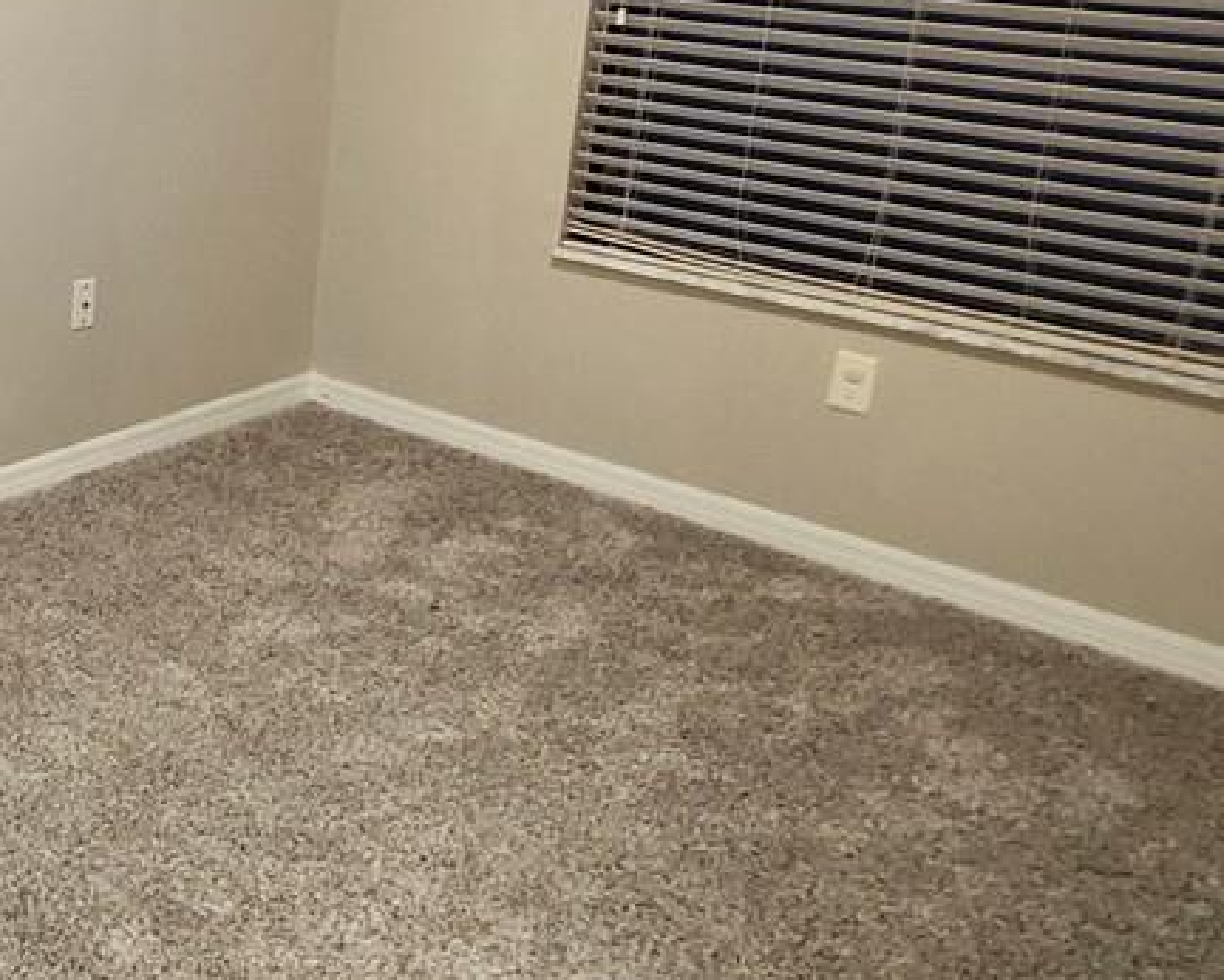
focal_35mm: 47
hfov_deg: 32.8
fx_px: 1703
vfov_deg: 31.9
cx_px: -227
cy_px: 351
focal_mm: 1.74
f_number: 2.2
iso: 320
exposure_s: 1/40
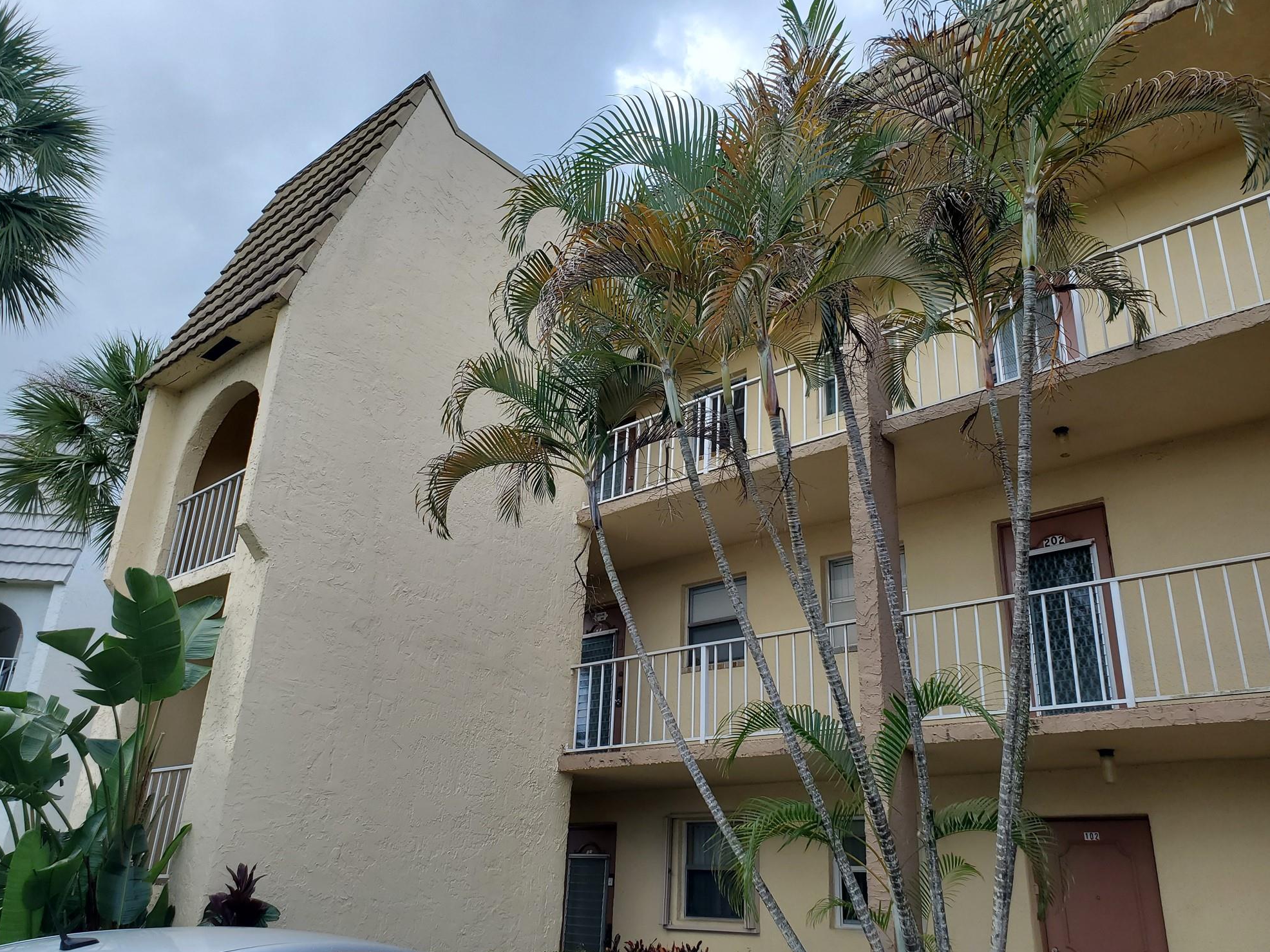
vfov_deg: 51.4
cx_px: 616
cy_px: 471
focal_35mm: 27
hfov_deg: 65.3
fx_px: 991
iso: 50
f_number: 2.4
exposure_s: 1/682
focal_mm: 4.3
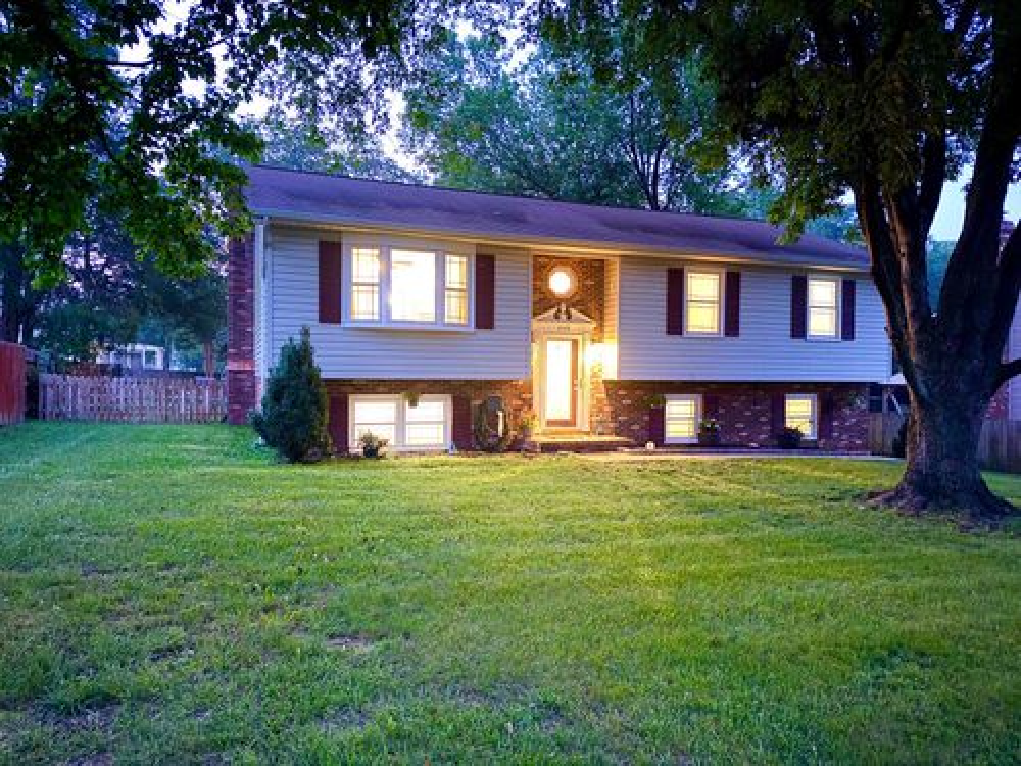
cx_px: 510
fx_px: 708
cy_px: 383
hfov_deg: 71.6
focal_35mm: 24
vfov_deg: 56.8
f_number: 1.78
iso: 1600
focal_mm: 6.76
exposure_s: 1/9
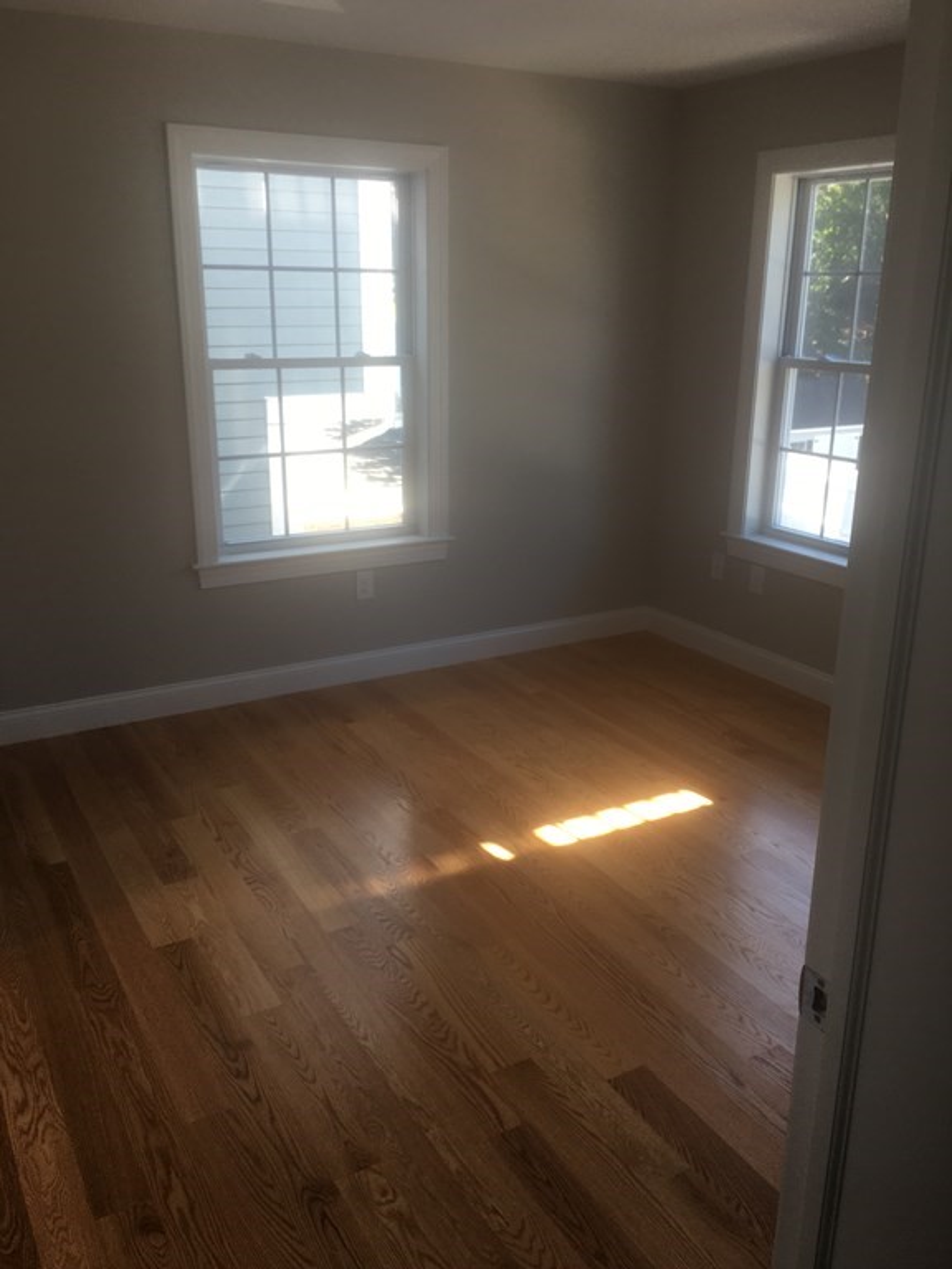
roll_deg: -0.5
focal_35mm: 29
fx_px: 1063
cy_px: 634
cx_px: 476
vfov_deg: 61.7
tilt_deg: -17.0
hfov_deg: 48.2
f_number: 2.2
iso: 25
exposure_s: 1/40
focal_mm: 4.15
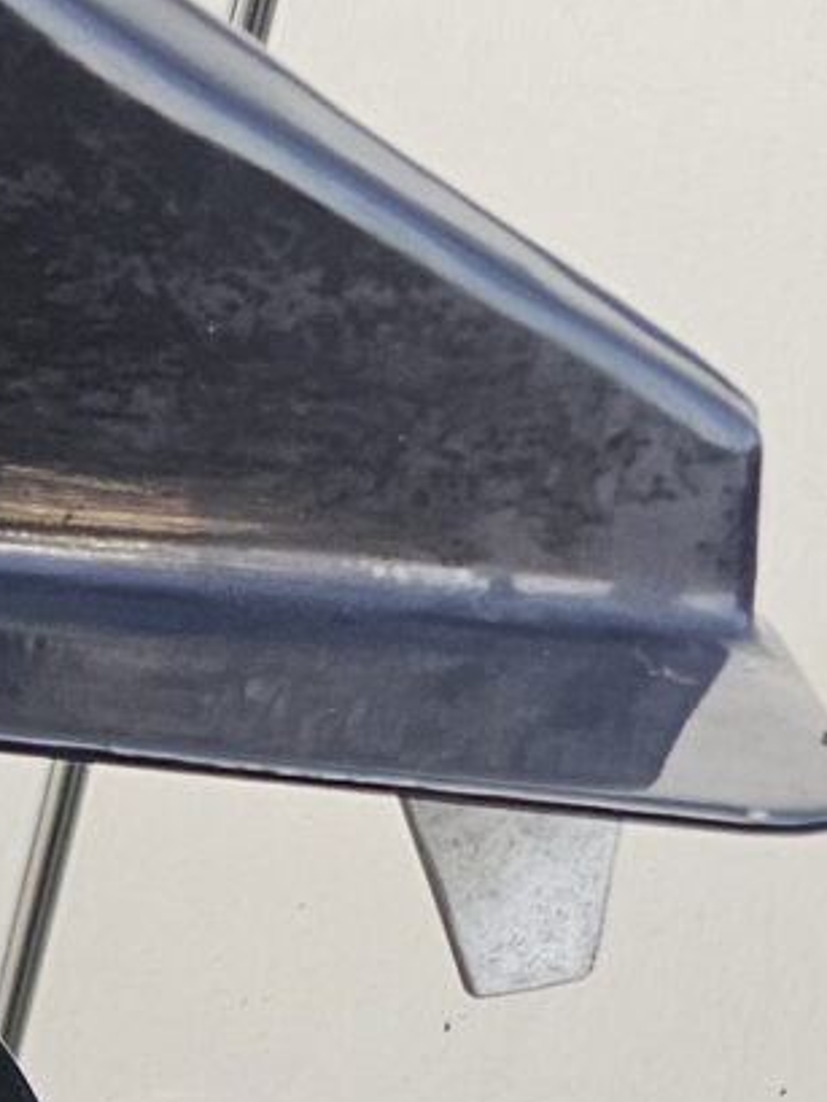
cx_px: -1325
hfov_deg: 9.0
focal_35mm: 144
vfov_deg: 11.8
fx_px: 4585
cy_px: 2411
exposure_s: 1/190
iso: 160
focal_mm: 6.3
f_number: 1.7
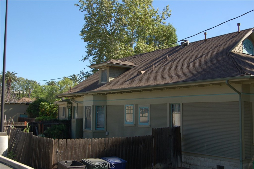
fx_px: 275
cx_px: 127
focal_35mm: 39
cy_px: 84
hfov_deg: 49.6
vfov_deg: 34.1
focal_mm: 26
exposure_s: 1/500
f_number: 5.6
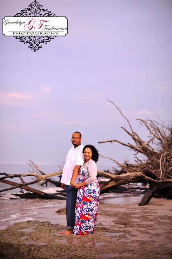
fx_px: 359
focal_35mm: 50
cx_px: 86
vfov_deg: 39.6
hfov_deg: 26.9
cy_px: 130
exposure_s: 1/640
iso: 125
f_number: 1.8
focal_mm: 50
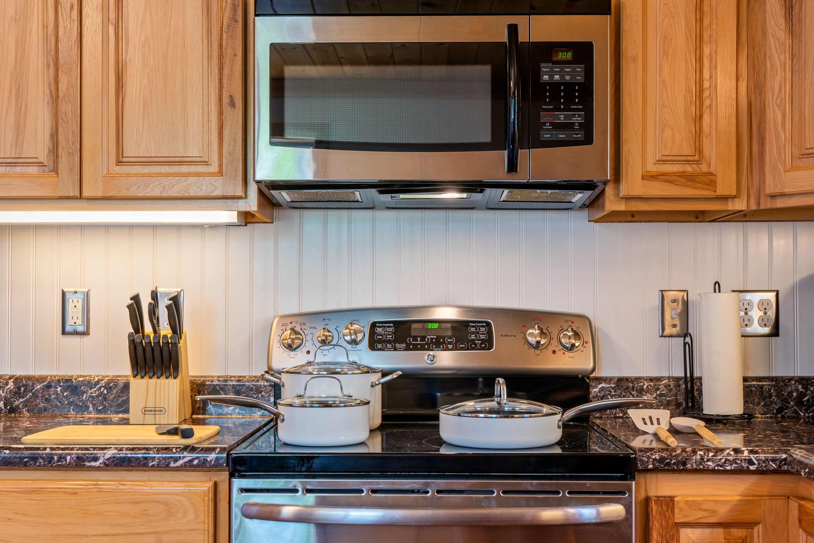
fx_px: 972
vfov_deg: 31.2
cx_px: 407
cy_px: 272
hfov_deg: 45.4
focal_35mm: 43
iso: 250
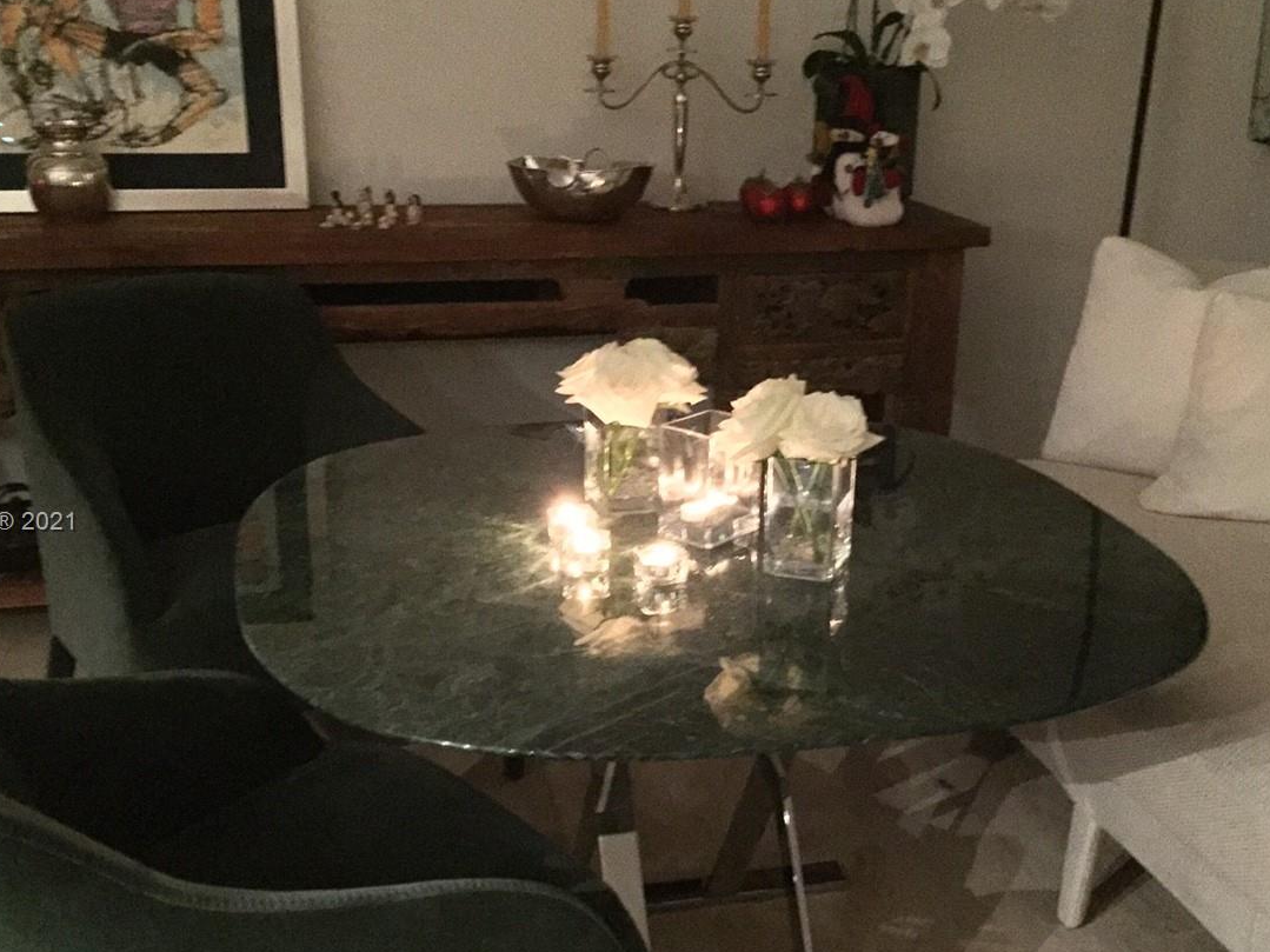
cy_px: 524
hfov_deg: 43.9
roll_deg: -0.8
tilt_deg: -20.3
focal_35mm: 43
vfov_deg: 33.6
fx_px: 1577
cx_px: 643
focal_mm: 4.15
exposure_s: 1/15
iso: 1600
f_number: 2.2
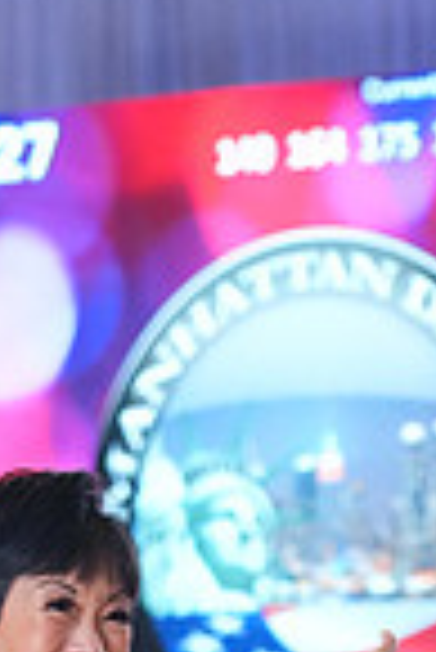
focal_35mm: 403
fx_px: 7303
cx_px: 128
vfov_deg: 5.0
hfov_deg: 3.4
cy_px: 1237
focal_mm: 101
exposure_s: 1/400
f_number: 4
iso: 3200
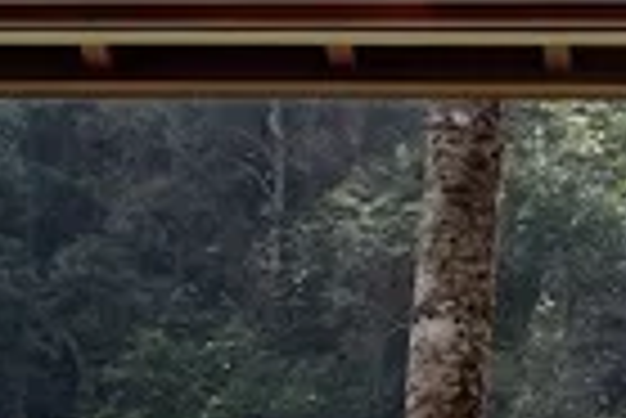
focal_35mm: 213
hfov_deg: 9.5
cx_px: 820
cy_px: 1447
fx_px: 3708
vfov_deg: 5.8
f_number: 8
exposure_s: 1/30
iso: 800
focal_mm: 29
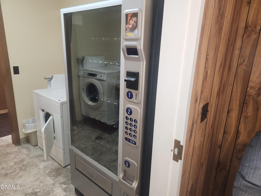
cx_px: 130
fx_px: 173
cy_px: 98
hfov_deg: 73.9
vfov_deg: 58.9
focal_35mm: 23
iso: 100
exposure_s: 1/40
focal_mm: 5.4
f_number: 1.8
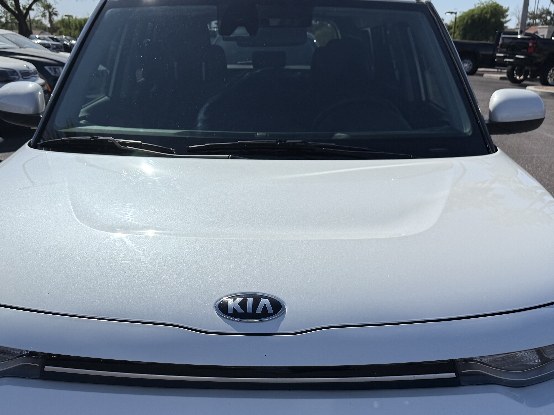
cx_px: 261
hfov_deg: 46.8
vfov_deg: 35.1
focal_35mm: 40
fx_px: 640
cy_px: 315
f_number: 1.78
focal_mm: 6.76
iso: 80
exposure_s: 1/10309
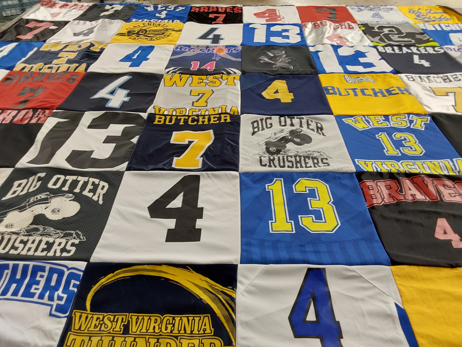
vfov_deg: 49.7
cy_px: 174
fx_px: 374
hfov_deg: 63.4
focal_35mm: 28
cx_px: 231
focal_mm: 2.91
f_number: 1.9
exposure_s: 1/50
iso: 100
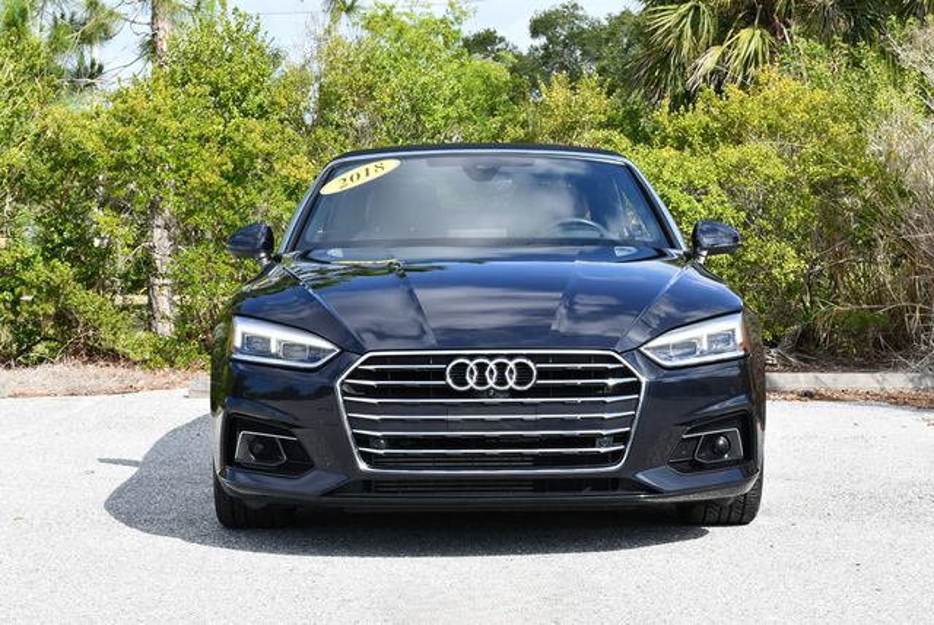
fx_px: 1870
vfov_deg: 19.0
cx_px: 467
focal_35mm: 72
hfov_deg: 28.0
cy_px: 312
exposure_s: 1/250
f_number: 8
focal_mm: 36
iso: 200
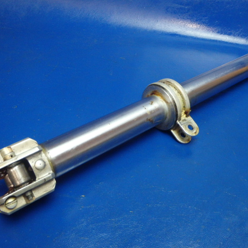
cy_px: 125
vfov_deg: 48.5
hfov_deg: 48.4
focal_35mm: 34
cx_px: 137
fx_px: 276
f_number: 3.9
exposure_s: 1/30
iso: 500
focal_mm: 5
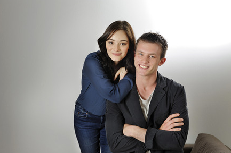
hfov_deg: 39.6
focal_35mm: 50
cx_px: 114
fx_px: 321
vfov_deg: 27.0
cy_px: 79
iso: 640
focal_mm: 48
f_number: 5
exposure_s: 1/100
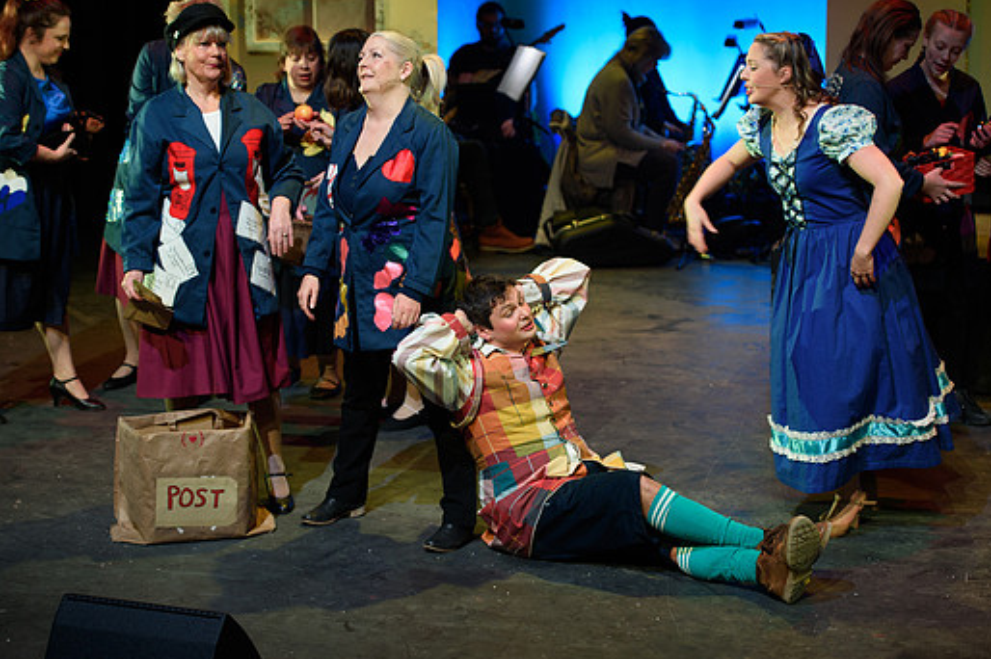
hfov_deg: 25.7
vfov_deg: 17.3
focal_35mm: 79
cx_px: 497
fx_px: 2173
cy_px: 320
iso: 800
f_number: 2.8
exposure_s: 1/100
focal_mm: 70
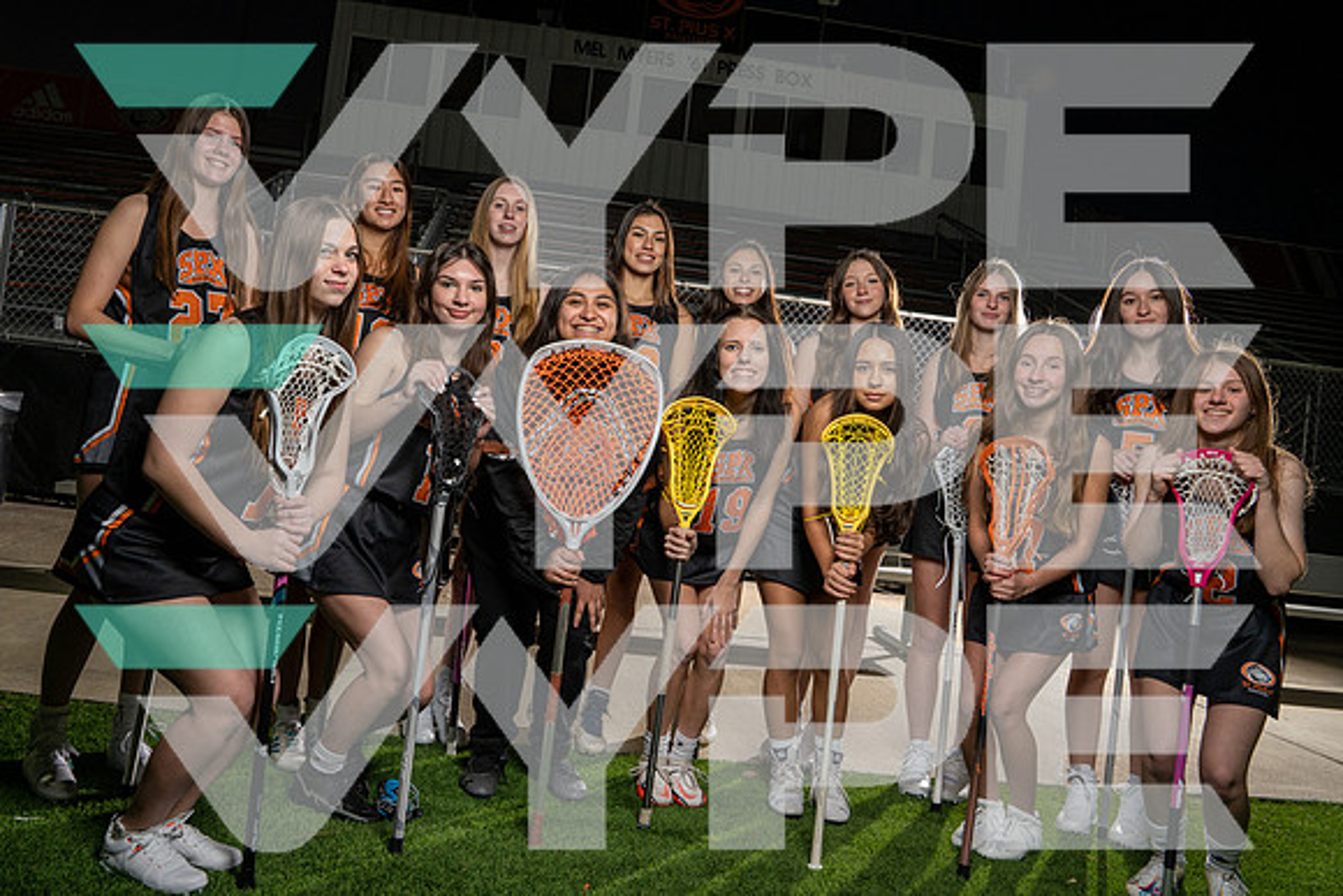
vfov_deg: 48.4
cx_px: 597
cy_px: 398
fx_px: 995
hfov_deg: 67.8
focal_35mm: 27
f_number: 10
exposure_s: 1/250
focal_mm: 24
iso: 400
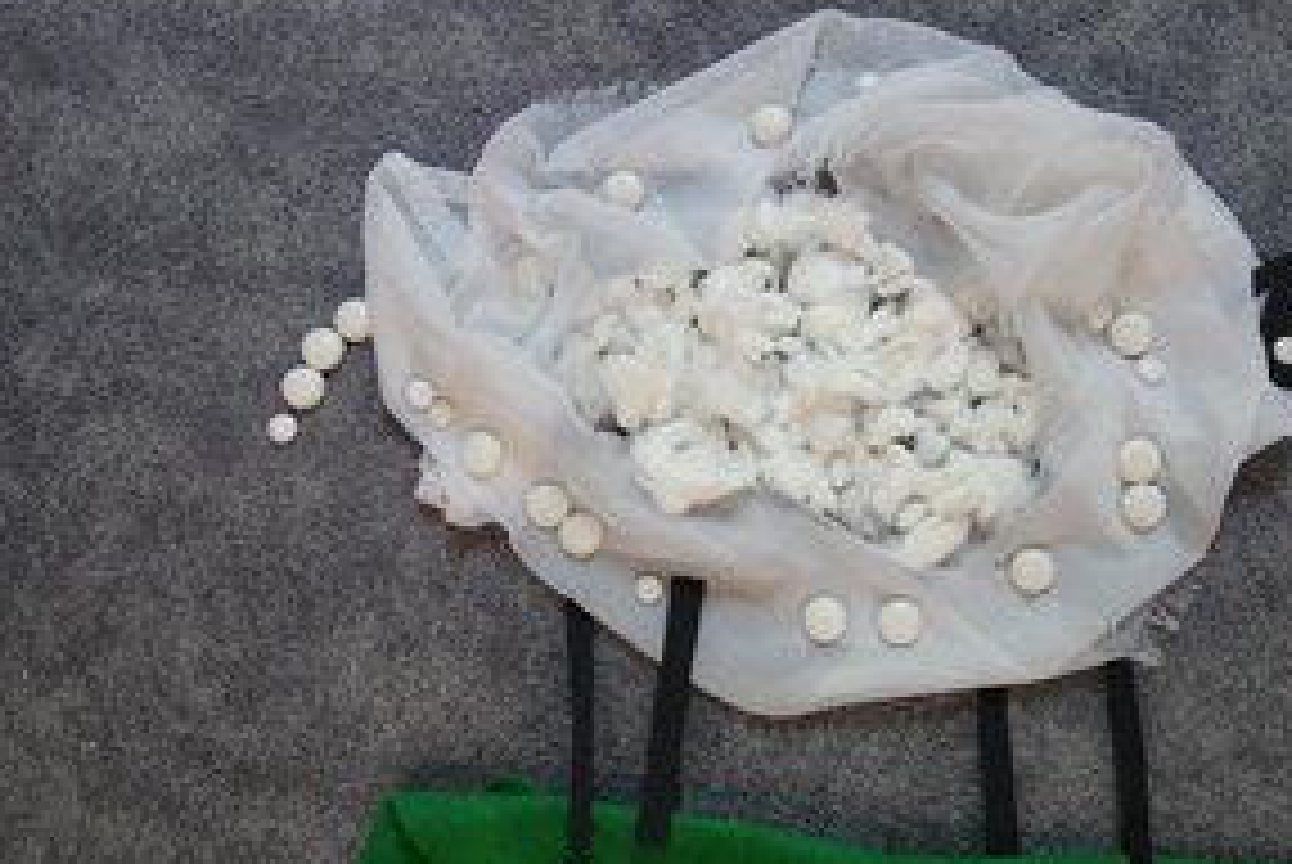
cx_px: 774
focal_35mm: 39
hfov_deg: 49.2
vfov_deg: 34.0
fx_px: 1401
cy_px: 574
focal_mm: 10.4
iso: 125
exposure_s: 1/30
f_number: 1.8
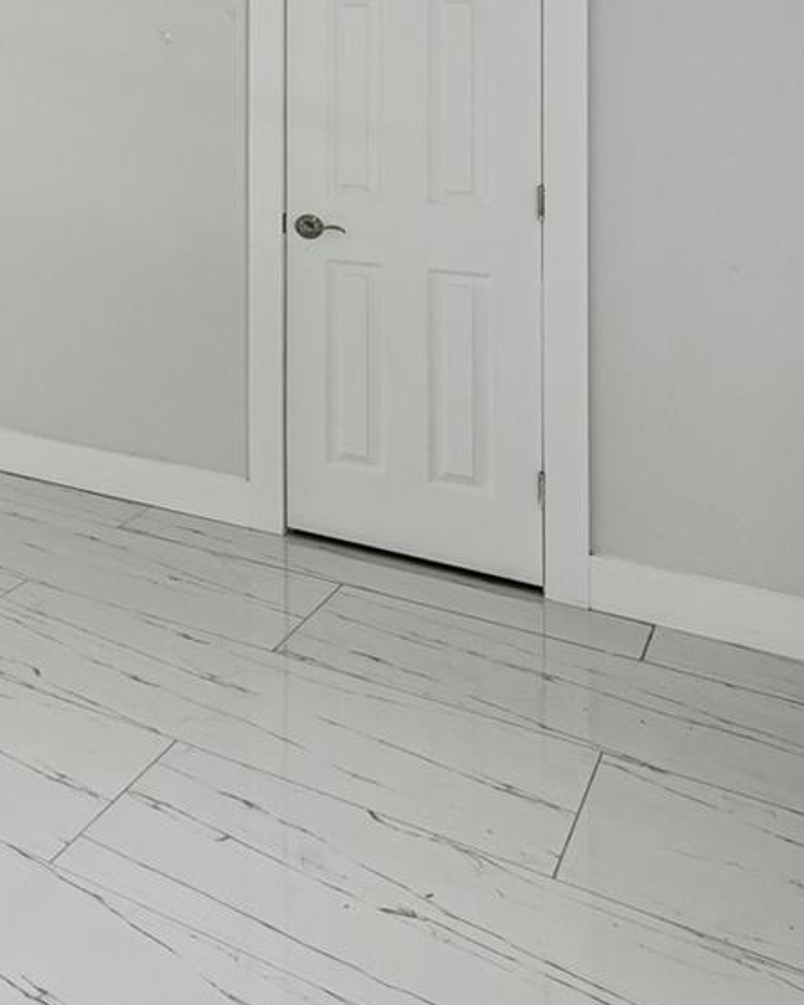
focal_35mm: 43
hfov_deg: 24.7
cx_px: -473
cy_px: 61
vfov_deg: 39.2
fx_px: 1279
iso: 400
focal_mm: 16
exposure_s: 1/50
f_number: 6.3
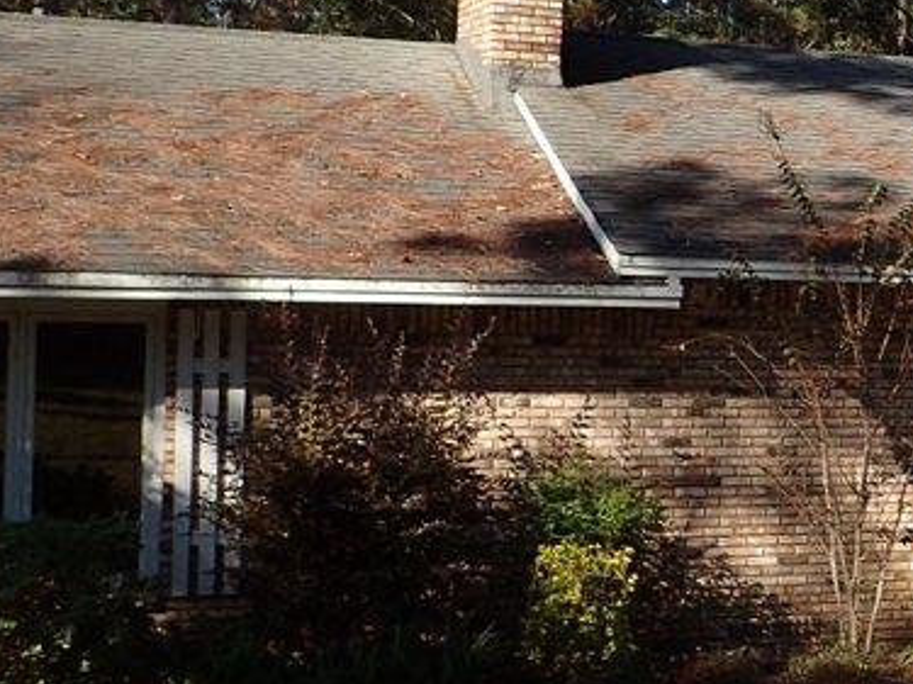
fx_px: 2109
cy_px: 282
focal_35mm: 80
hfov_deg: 22.3
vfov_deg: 18.4
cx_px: 1125
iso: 100
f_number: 2.8
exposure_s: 1/1000
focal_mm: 4.5
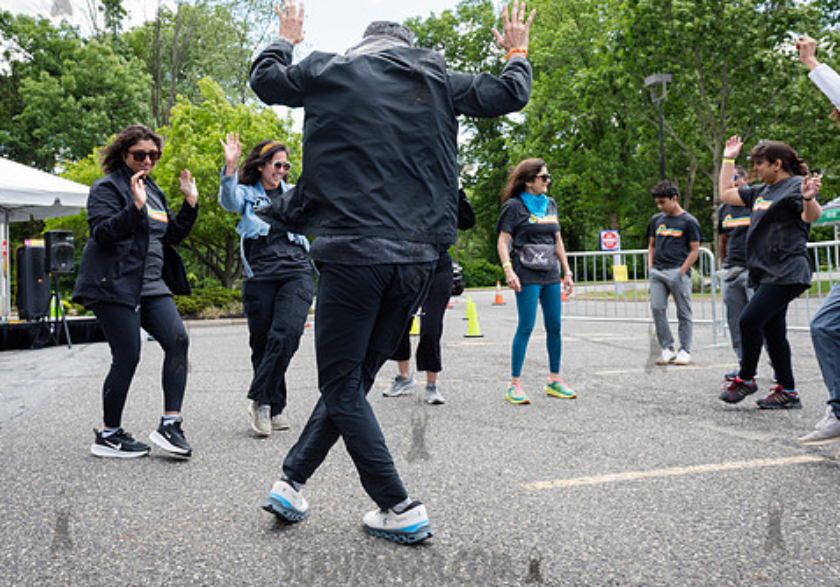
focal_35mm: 32
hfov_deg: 57.9
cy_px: 251
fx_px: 758
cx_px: 374
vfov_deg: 42.2
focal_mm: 24
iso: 400
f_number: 5.6
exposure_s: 1/400
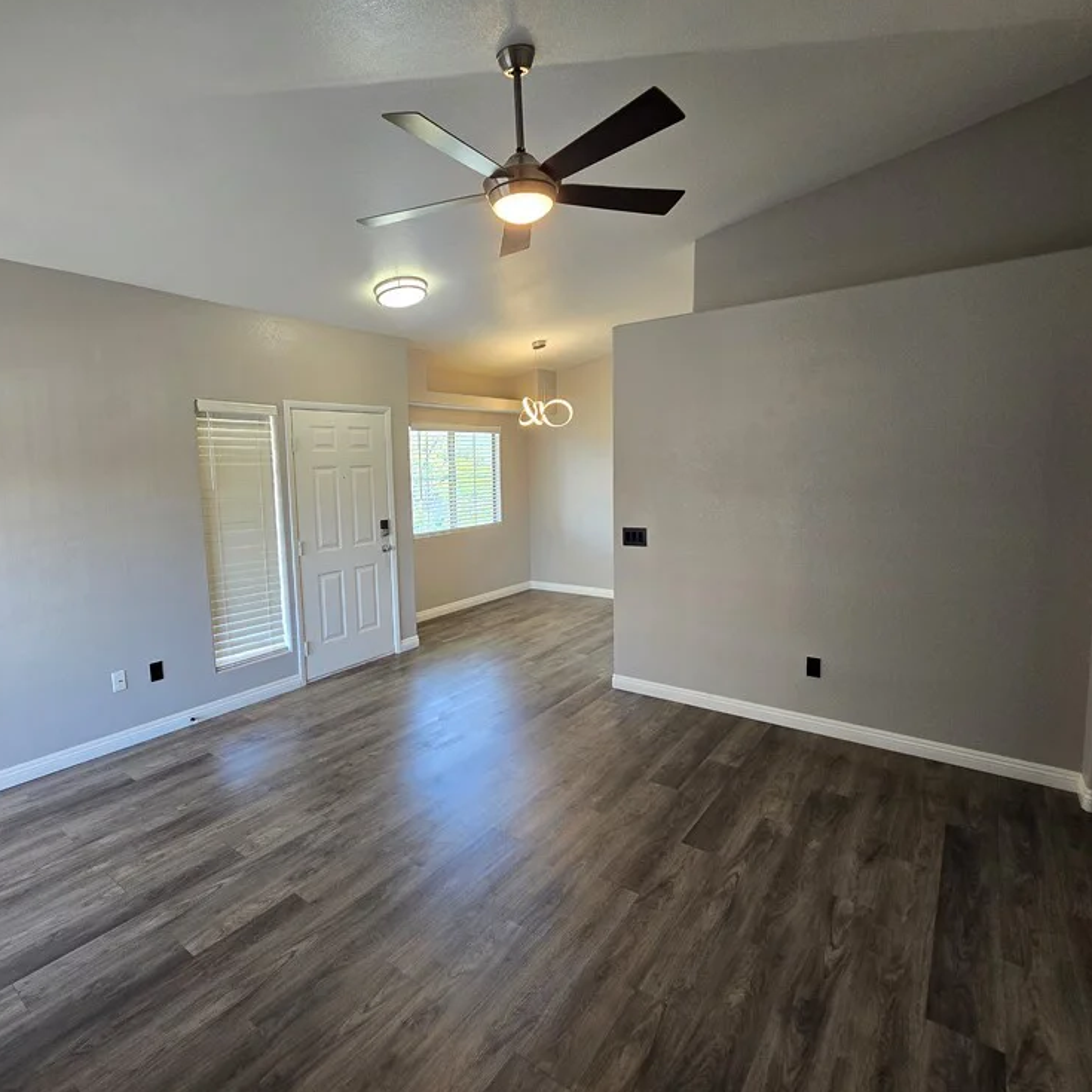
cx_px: 472
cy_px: 526
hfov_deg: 86.9
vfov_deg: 87.4
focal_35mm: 16
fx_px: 571
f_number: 2.2
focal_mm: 2.2
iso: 100
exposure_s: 1/60
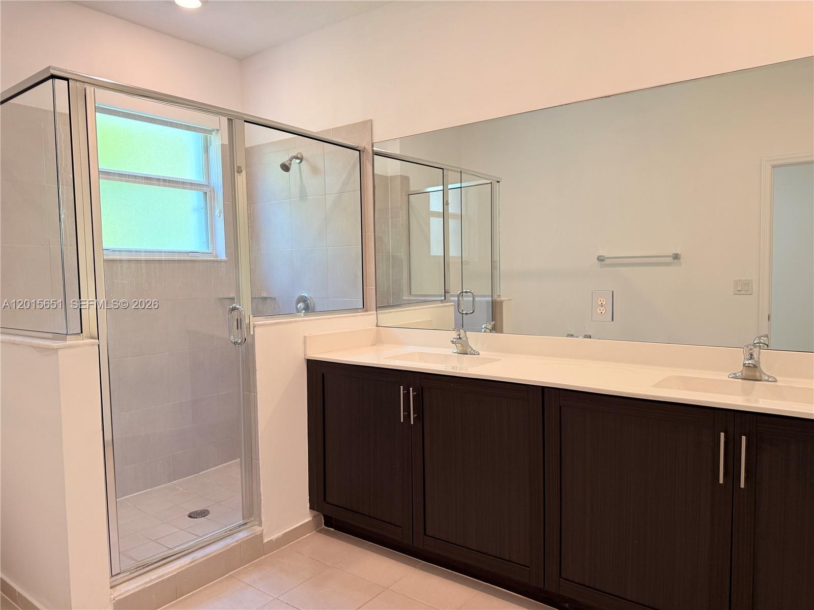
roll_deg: +1.1
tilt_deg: -3.0
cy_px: 305
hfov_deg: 71.6
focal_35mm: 24
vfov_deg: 56.8
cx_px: 407
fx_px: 564
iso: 125
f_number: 1.78
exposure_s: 1/120
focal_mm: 6.76
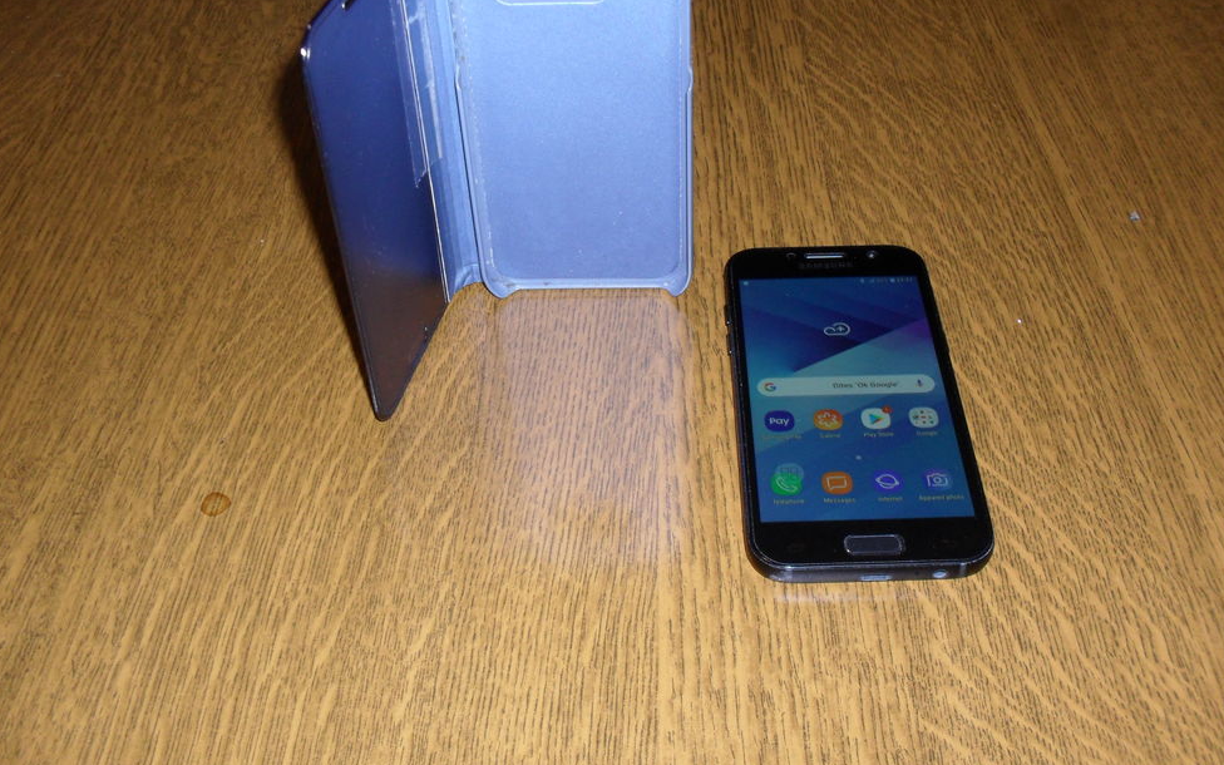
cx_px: 618
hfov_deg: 51.5
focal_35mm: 38
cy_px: 346
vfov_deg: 33.6
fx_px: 1268
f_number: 3.2
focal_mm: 6.3
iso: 200
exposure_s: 1/45
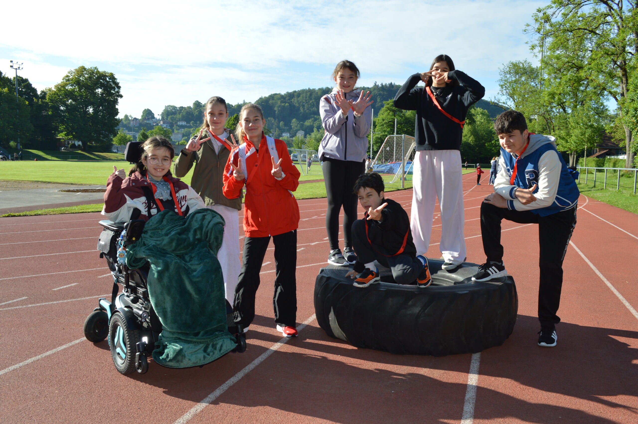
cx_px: 319
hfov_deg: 62.0
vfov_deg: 43.5
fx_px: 531
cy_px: 212
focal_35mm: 30
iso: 100
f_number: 7.1
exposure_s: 1/200
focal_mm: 20
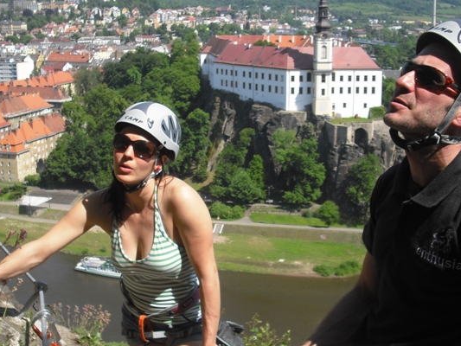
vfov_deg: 25.7
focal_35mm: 57
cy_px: 190
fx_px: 759
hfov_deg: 33.8
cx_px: 227
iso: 64
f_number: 5.6
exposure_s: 1/200
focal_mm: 6.2
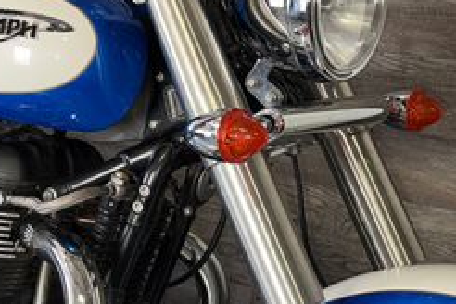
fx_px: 823
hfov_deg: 30.2
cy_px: 169
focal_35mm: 65
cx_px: 91
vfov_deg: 20.9
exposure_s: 1/32
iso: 50
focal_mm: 6.76
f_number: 1.78
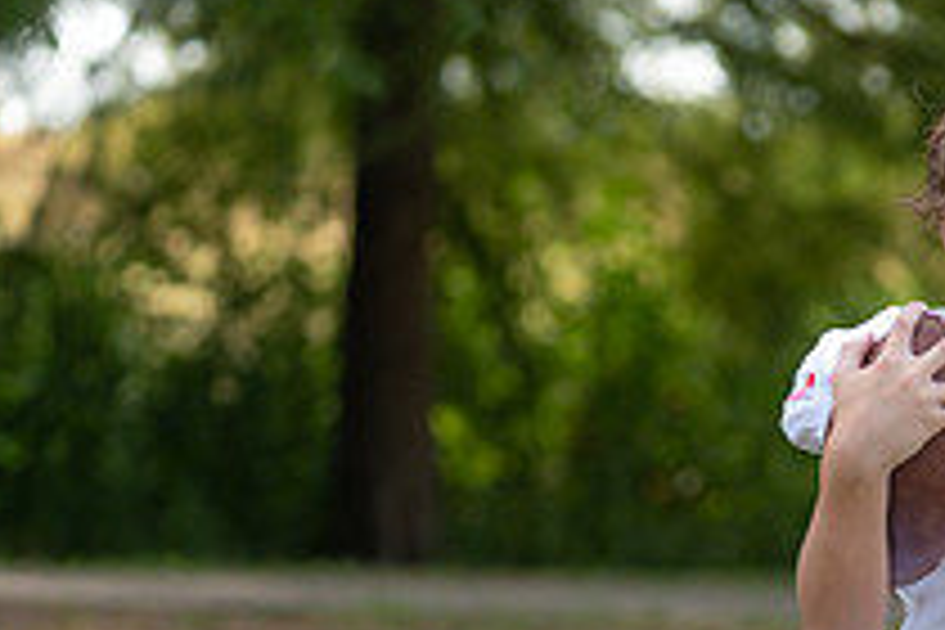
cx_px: 1030
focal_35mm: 263
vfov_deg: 5.2
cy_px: 700
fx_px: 6903
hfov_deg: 7.8
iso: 100
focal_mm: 95
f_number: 2.8
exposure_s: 1/400
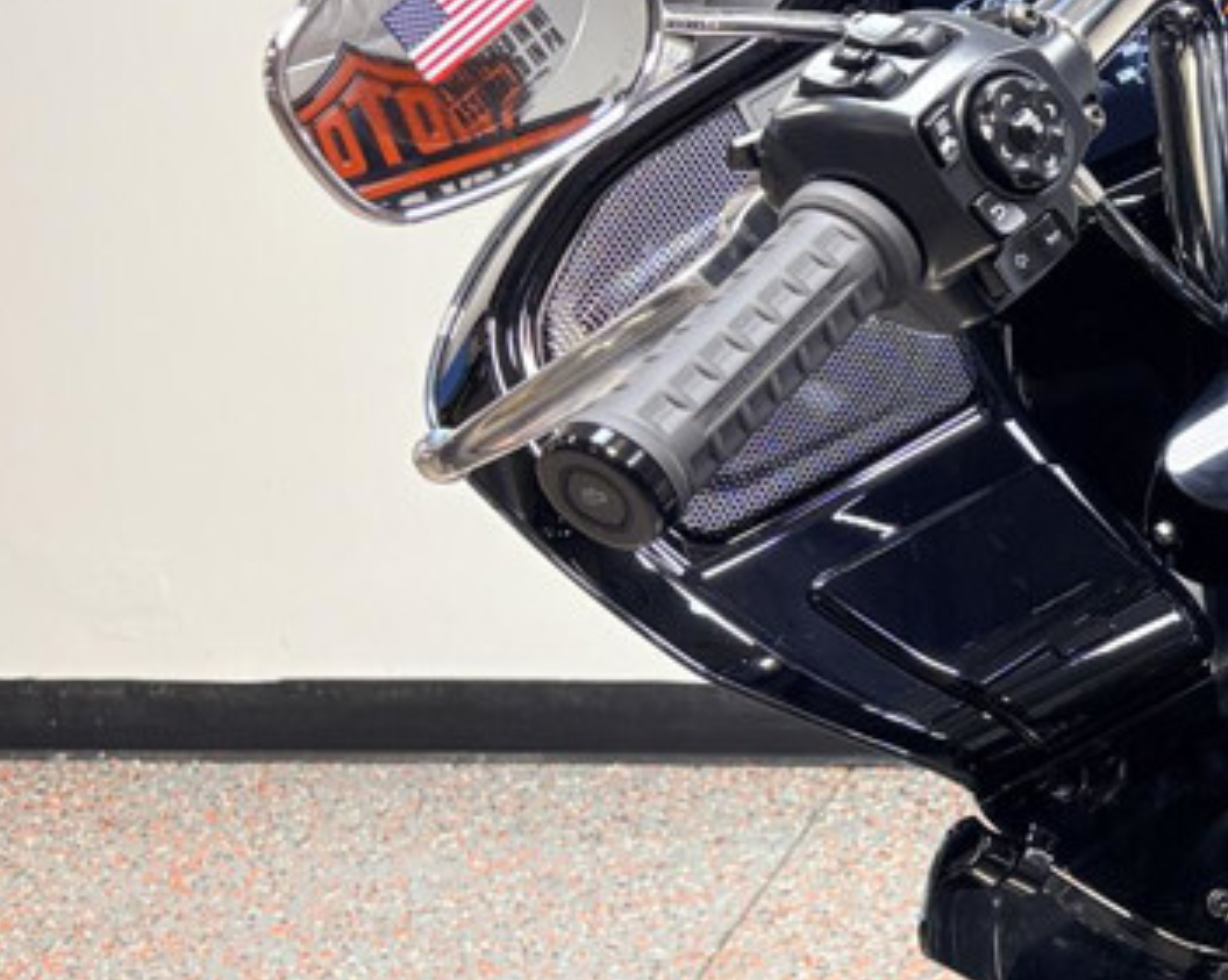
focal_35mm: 77
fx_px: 2796
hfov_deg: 21.0
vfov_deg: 19.9
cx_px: 1844
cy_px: 478
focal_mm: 5.96
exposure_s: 1/120
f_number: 1.6
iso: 50
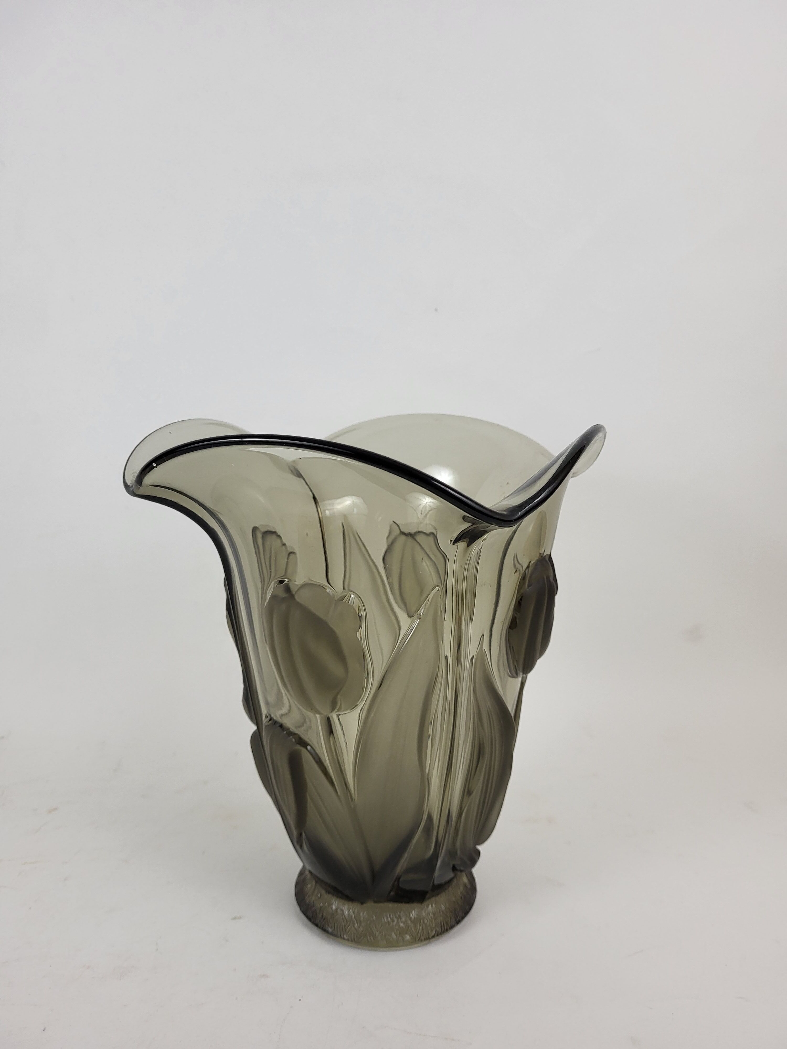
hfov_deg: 53.1
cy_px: 524
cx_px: 394
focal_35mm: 26
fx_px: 788
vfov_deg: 67.3
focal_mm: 5.4
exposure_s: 1/100
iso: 200
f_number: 1.8
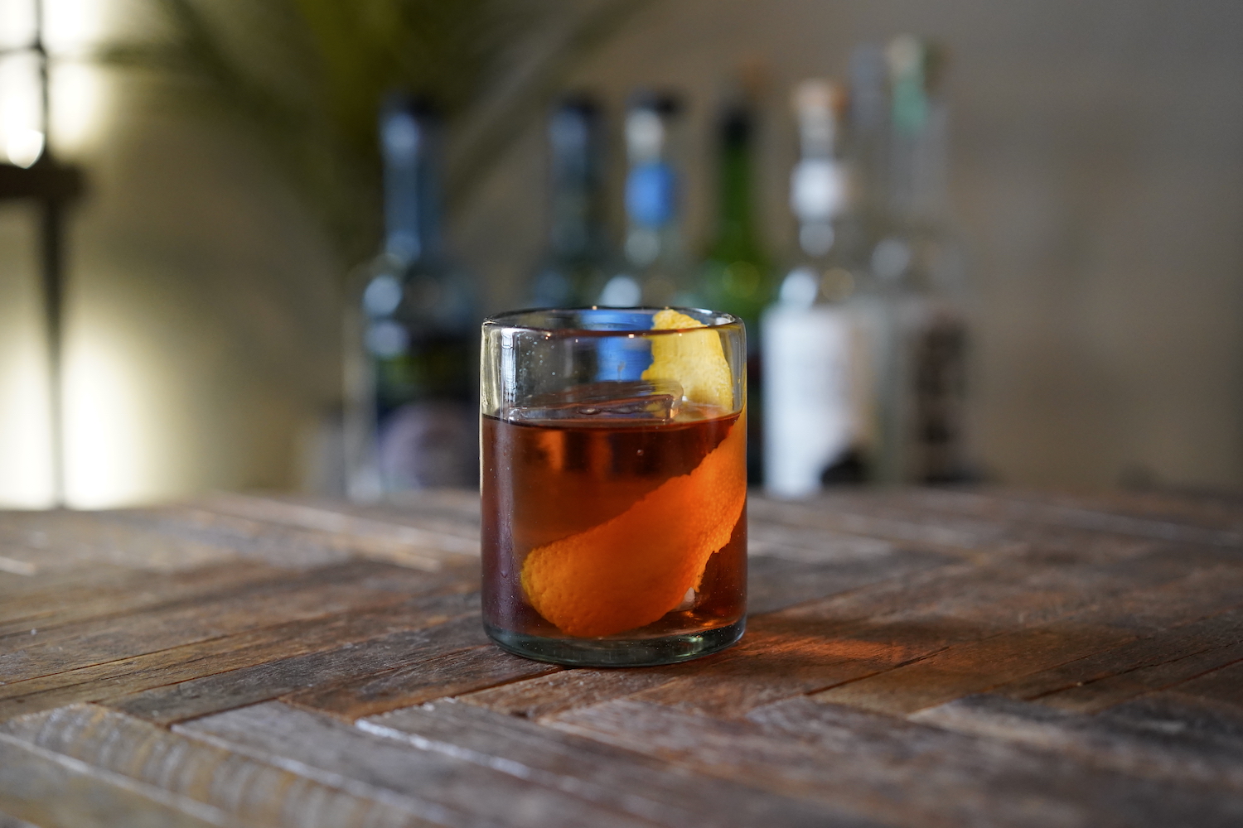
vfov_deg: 24.6
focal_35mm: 55
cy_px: 414
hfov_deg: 36.2
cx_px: 622
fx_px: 1899
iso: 4000
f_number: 2.5
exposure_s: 1/500
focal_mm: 55
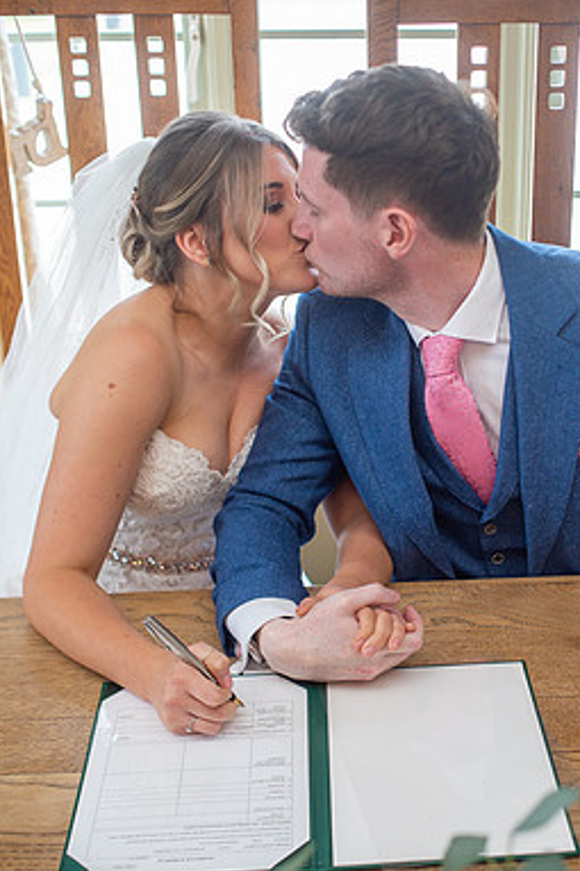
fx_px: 1282
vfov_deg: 37.5
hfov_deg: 25.1
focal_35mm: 53
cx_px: 450
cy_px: 437
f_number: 2.5
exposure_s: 1/125
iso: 200
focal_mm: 35
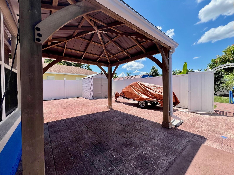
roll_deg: +0.6
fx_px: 88
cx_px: 117
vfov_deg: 89.9
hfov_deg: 106.2
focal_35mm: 13
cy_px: 88
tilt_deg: -0.2
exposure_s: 1/1449
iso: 32
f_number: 1.8
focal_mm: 1.57
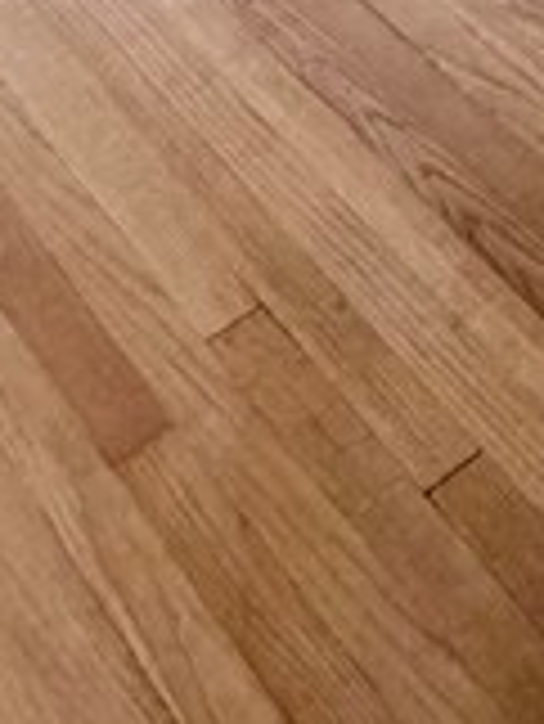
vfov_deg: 15.4
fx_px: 1862
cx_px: 414
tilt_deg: -13.3
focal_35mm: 89
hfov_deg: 16.5
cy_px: -890
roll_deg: +1.2
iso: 320
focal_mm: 2.22
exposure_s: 1/121
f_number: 2.2
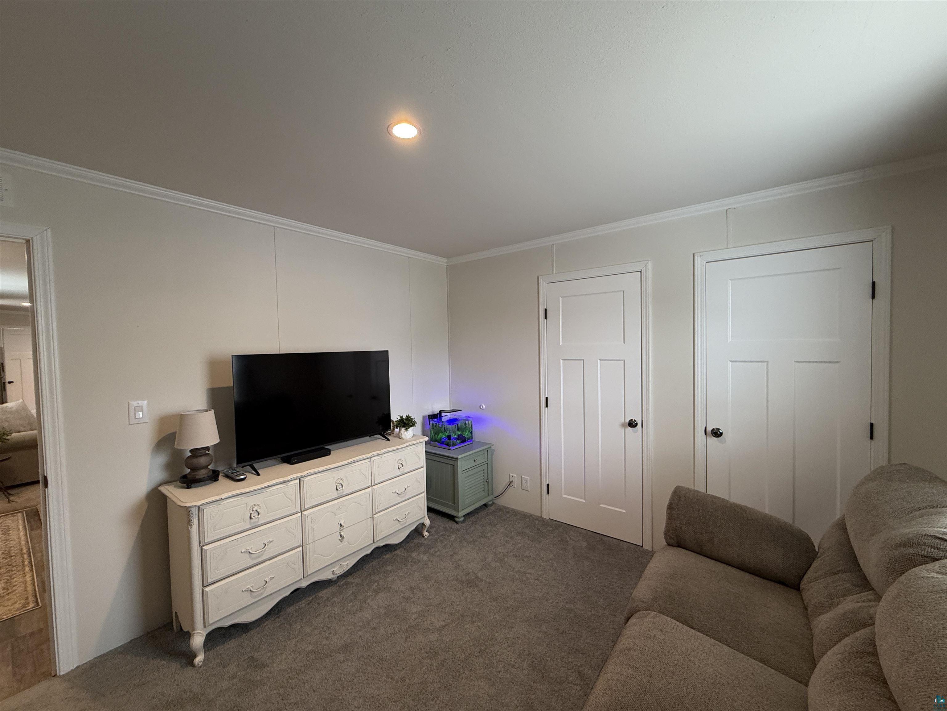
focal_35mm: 14
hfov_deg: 102.1
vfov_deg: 85.7
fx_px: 383
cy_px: 356
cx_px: 474
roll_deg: +1.1
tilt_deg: -1.8
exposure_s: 1/60
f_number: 2.2
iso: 200
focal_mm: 2.22
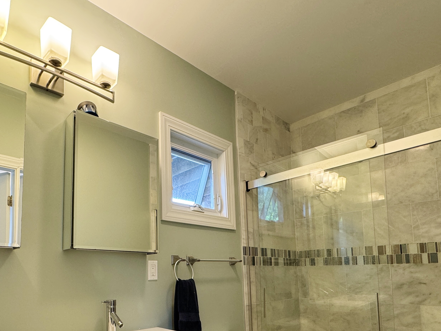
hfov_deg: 71.8
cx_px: 149
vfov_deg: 55.9
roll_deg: +0.5
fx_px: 293
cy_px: 249
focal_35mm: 23
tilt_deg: +4.6
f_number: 2.2
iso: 200
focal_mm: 2.22
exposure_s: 1/60
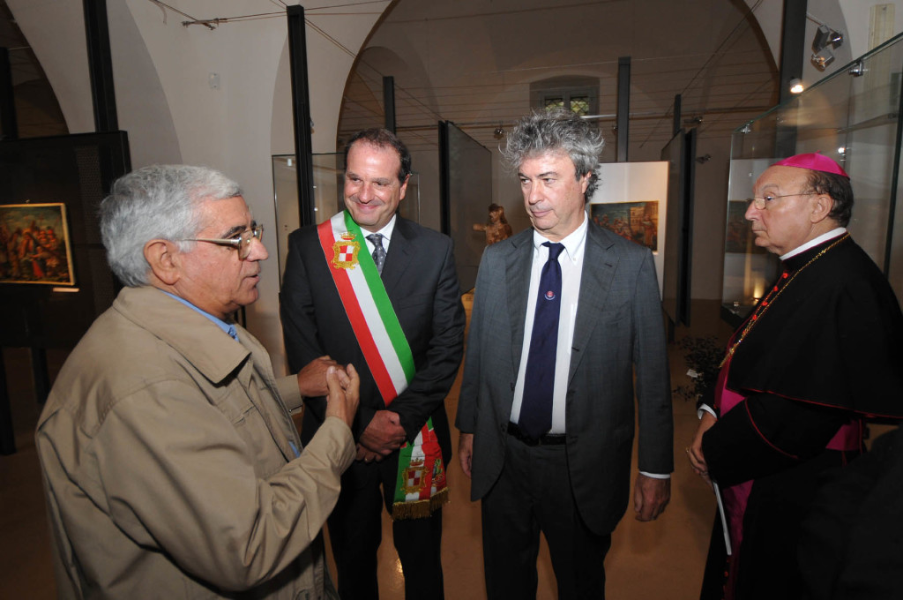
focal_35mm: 15
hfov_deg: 100.5
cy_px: 300
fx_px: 376
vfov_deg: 77.2
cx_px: 452
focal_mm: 10
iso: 400
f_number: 4
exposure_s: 1/60
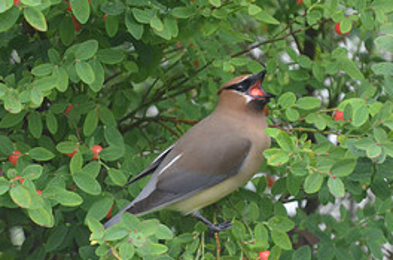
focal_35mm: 988
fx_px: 10766
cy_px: 138
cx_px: 173
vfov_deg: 1.4
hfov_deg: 2.1
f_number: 5.6
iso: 1600
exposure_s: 1/500
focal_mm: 300
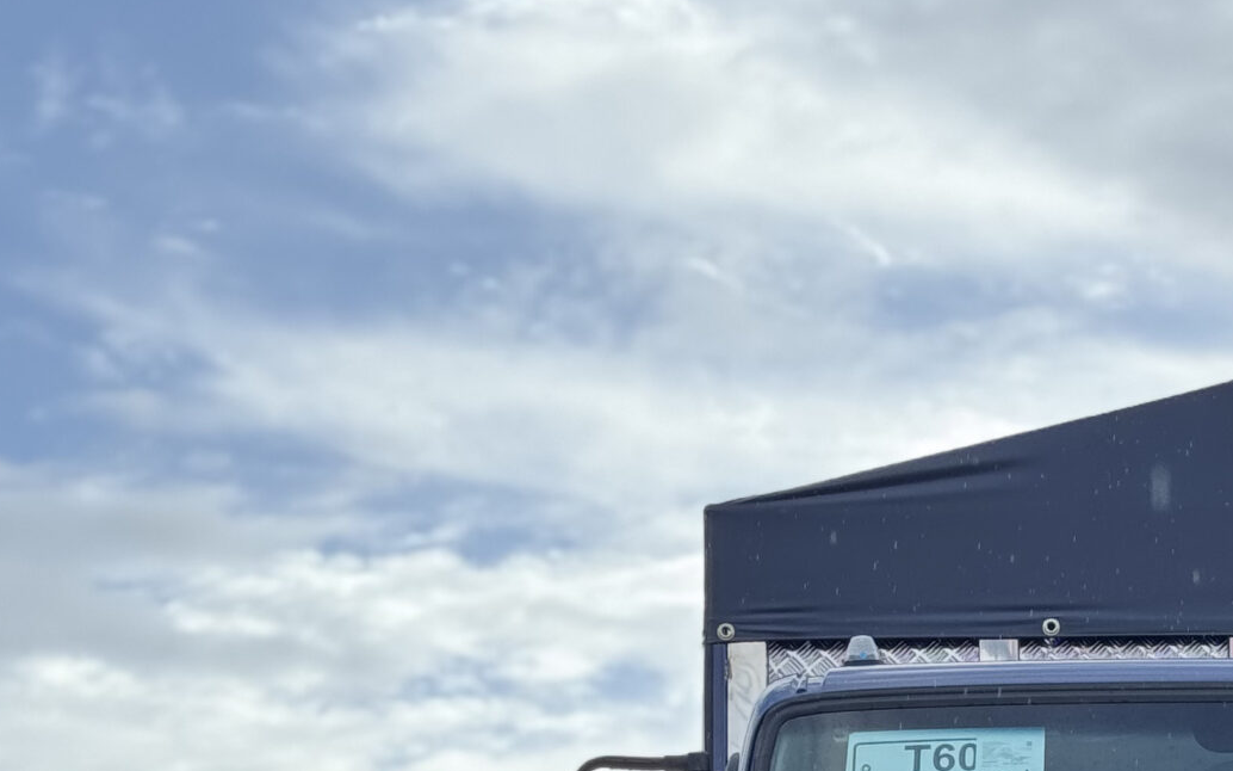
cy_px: 1103
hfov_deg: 16.2
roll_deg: +0.0
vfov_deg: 10.1
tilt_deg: +6.1
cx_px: 1270
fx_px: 4234
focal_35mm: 126
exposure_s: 1/723
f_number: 1.78
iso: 64
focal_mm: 6.76
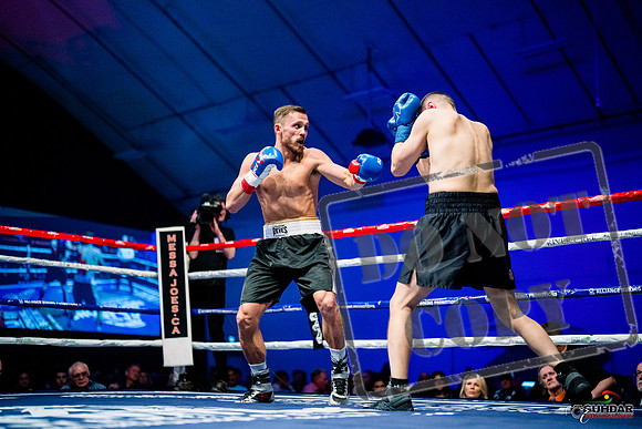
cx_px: 321
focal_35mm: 50
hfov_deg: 39.6
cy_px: 214
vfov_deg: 27.0
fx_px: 892
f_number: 1.4
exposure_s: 1/1600
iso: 6400
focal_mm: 50
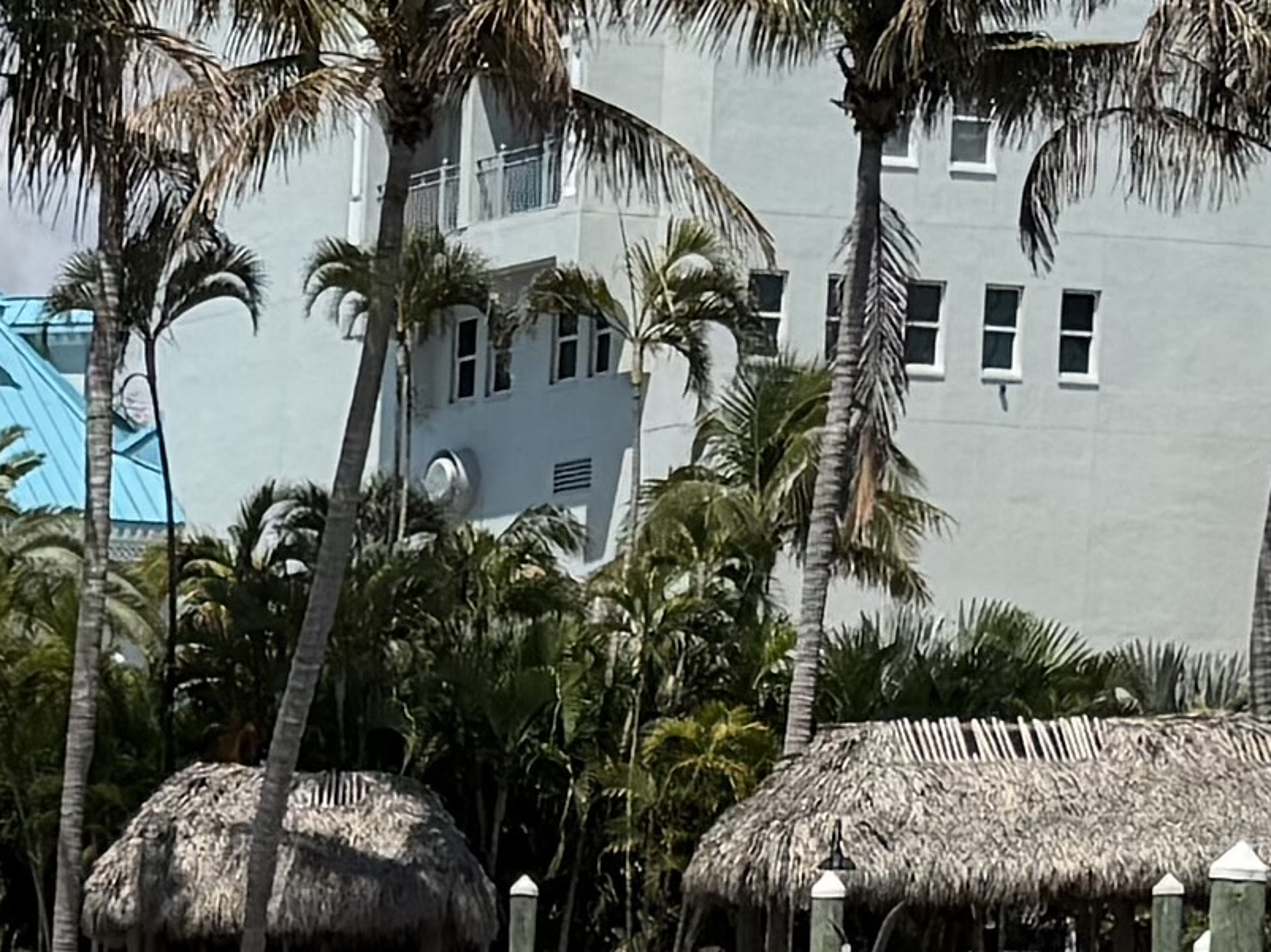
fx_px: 6277
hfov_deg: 11.1
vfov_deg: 8.3
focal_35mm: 171
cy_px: 1798
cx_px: -613
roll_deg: -1.6
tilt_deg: -6.2
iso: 80
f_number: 1.78
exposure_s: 1/6711
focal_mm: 6.76
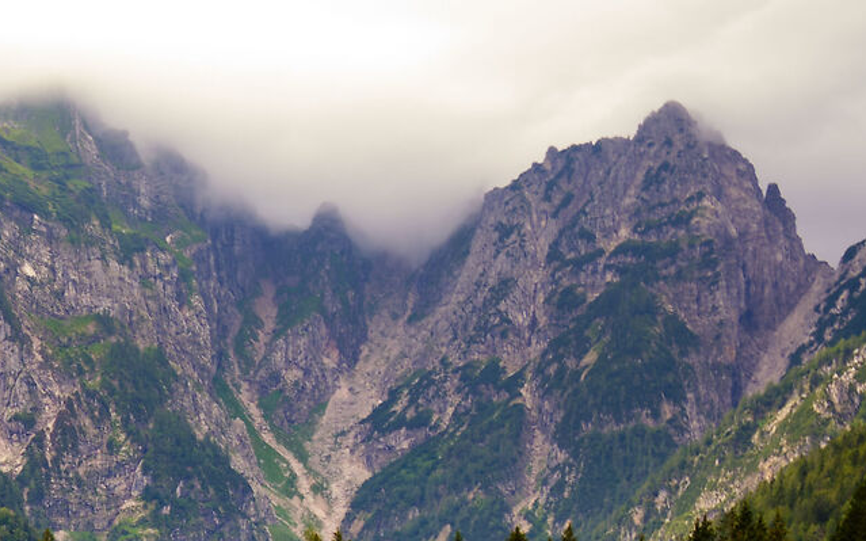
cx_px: -342
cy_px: 944
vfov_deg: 9.4
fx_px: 3162
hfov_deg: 14.7
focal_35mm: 134
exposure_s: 1/60
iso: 100
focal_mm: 23
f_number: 6.4
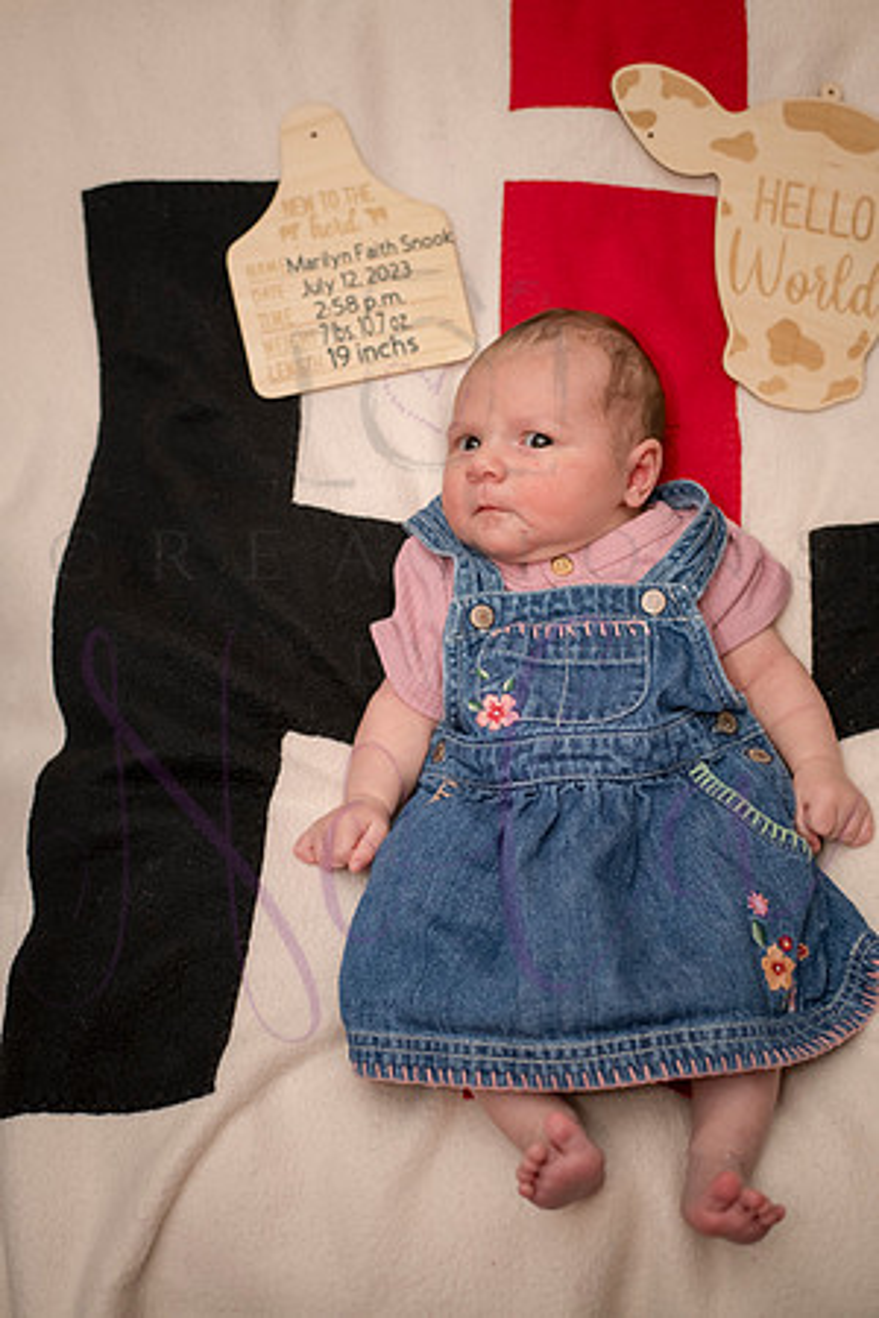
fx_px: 1831
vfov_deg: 39.6
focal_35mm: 50
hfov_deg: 27.0
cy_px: 659
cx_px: 440
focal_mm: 50
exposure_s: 1/250
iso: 800
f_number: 4
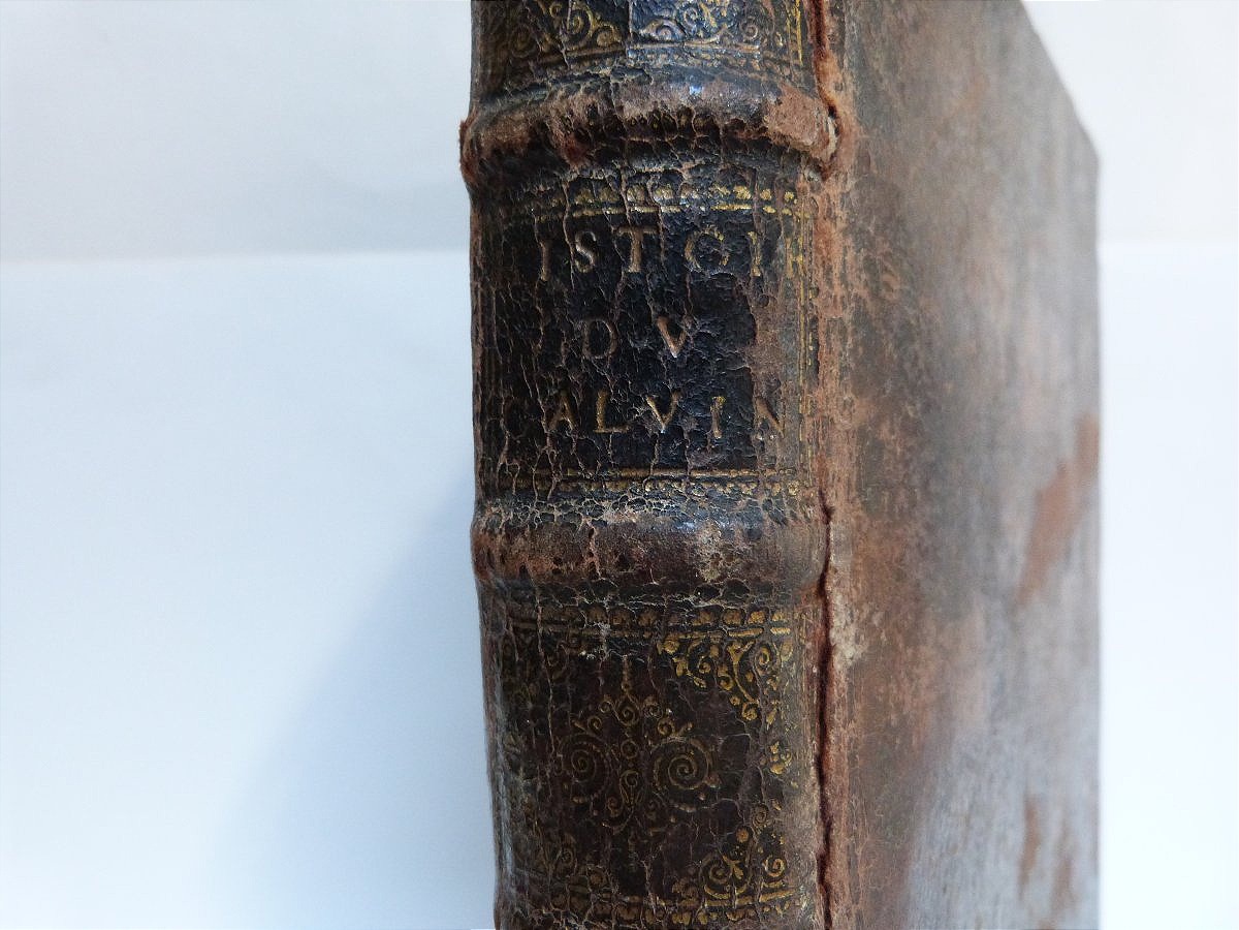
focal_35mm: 25
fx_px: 895
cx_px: 620
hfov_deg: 69.4
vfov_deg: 54.9
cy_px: 465
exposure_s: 1/40
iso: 400
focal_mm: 4.5
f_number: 2.8
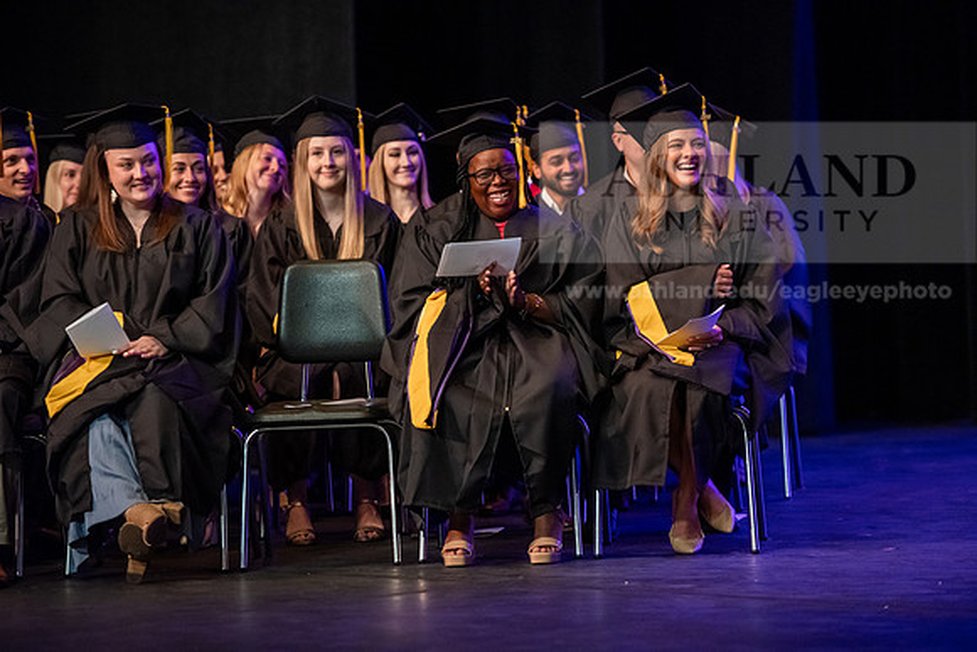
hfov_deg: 12.4
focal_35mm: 165
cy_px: 326
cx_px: 488
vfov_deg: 8.3
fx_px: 4479
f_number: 3.2
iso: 4000
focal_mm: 165
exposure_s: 1/200
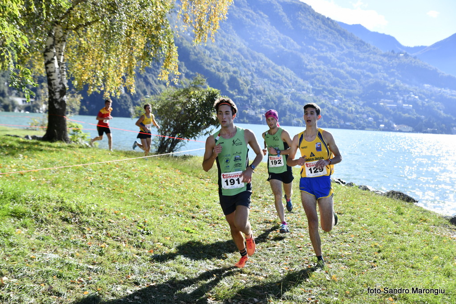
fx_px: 583
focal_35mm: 46
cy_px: 152
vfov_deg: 29.3
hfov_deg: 42.7
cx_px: 228
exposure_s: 1/1000
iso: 200
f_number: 4
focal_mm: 46
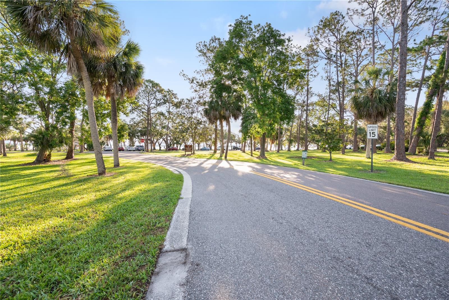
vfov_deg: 81.2
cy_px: 150
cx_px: 224
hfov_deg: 104.2
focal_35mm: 14
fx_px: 175
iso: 250
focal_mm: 14
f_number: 6.3
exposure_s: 1/60
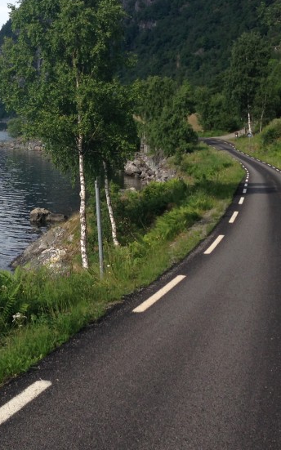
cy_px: 203
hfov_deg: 19.6
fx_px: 797
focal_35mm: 65
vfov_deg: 31.5
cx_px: 20
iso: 50
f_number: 2.4
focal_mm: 4.12
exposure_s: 1/1085
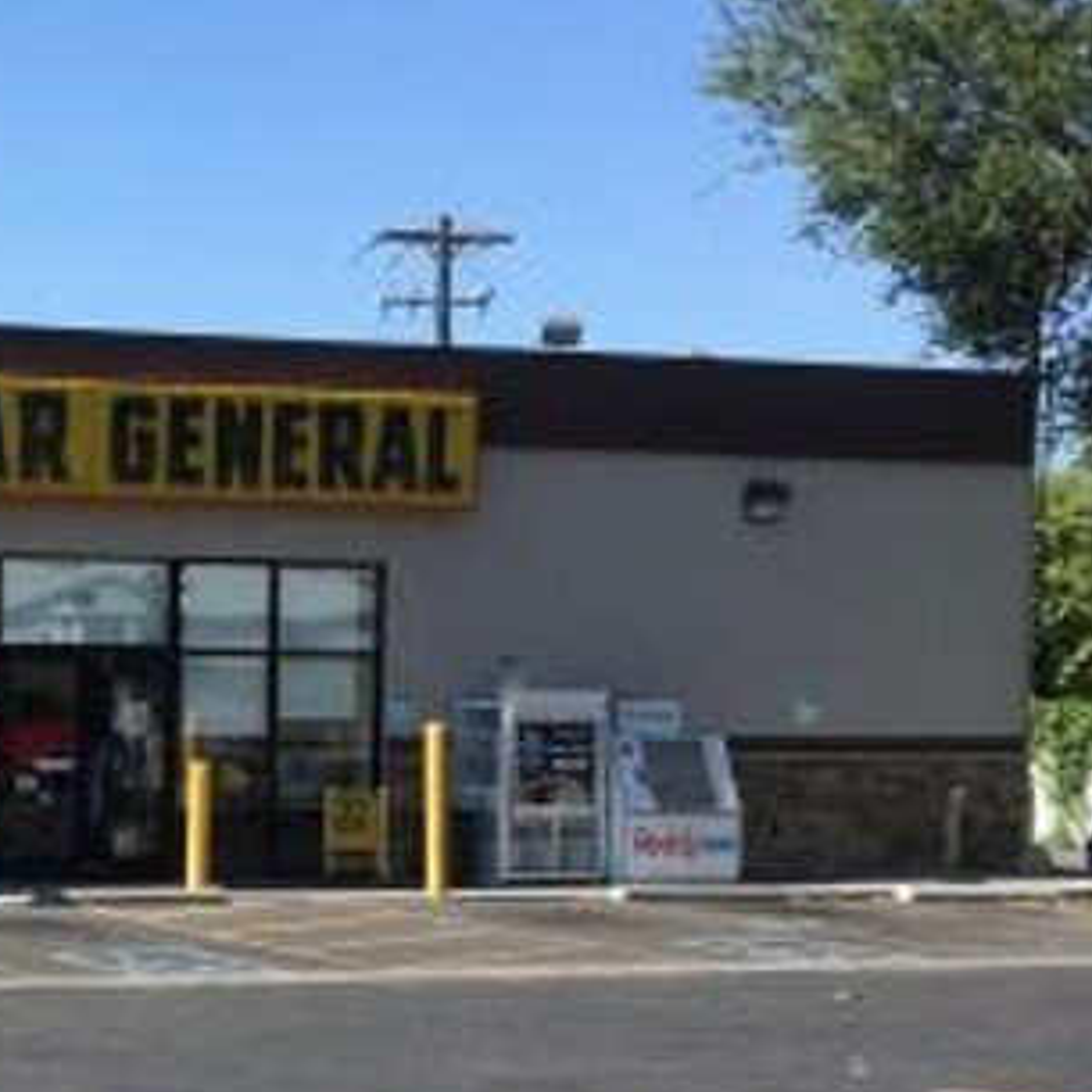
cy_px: 741
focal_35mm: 86
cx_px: -455
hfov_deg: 18.3
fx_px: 3069
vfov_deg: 20.1
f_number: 2.2
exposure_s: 1/1083
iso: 25
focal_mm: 4.15
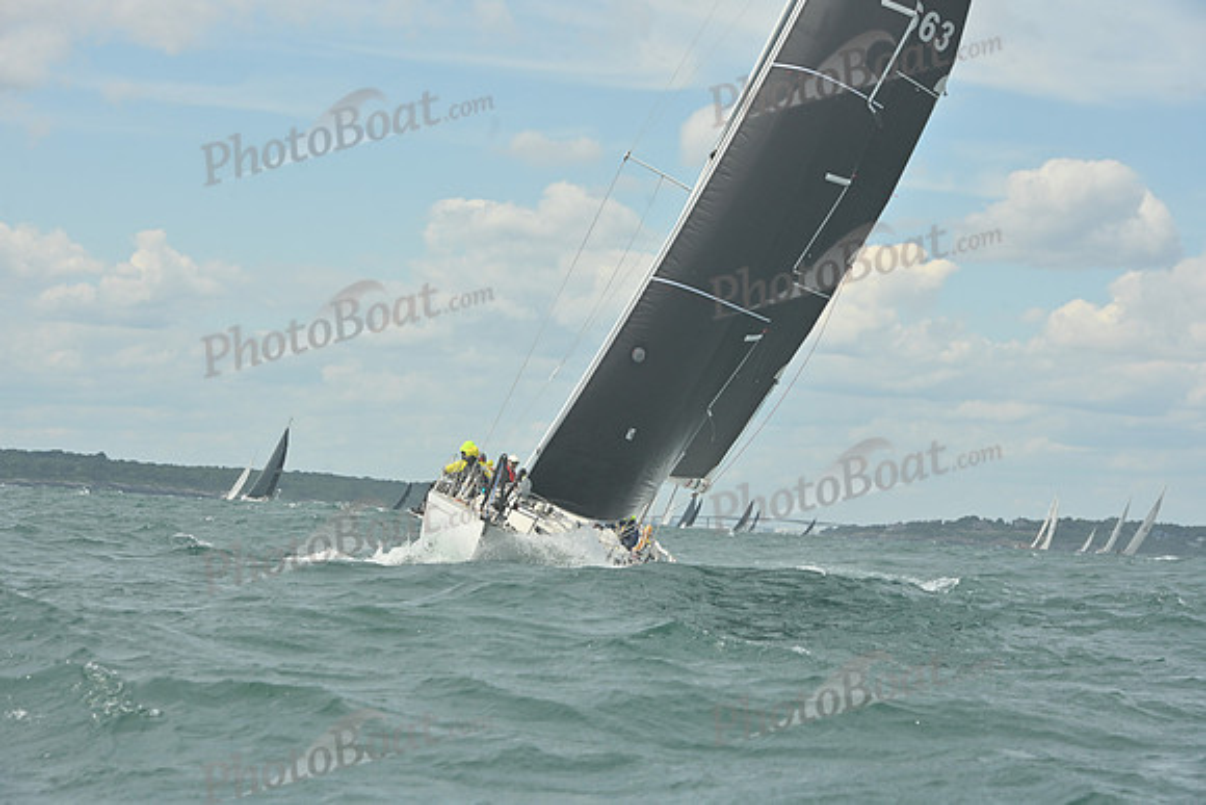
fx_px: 4088
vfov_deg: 11.2
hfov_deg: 16.8
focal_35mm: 122
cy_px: 402
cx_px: 603
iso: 320
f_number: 11
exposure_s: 1/1250
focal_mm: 122
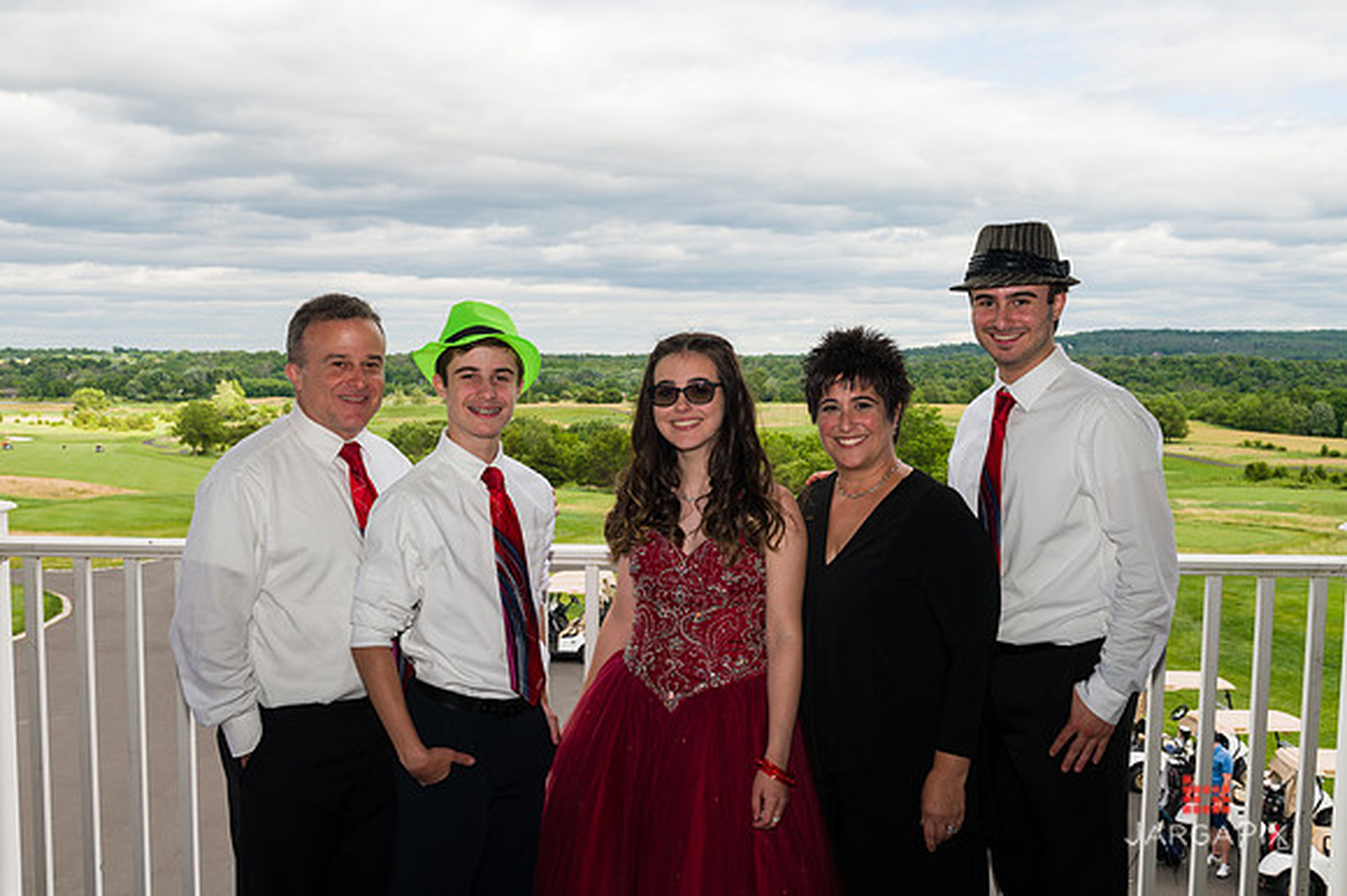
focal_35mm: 35
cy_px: 448
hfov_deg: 54.5
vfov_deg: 37.8
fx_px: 1309
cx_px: 674
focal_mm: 35
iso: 200
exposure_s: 1/200
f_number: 11
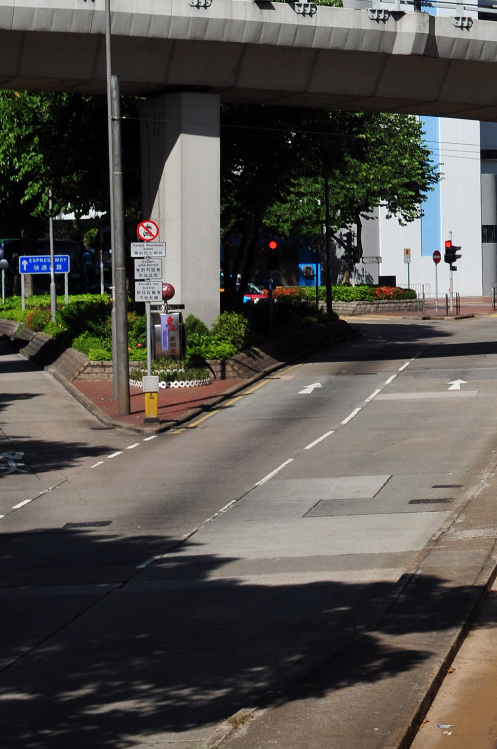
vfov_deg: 16.6
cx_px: 602
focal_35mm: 119
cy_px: -103
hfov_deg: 11.3
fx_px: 2471
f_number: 10
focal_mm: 32
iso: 200
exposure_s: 1/400
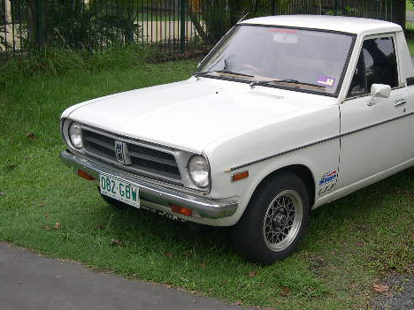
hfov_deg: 36.4
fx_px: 622
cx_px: 280
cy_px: 115
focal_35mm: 52
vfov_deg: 27.9
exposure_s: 1/460
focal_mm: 8
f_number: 2.8
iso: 100
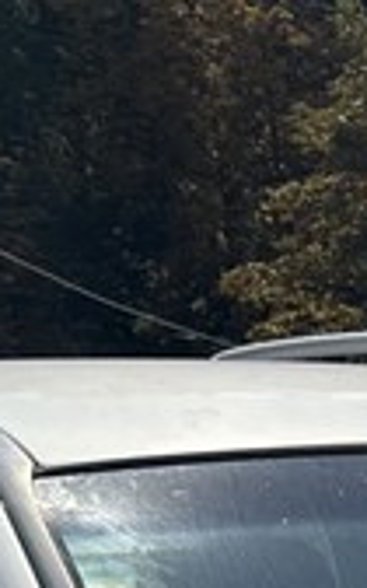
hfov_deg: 8.0
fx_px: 2480
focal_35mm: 155
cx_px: 807
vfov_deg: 11.7
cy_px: 1284
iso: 80
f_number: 1.78
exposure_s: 1/9709
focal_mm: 6.86
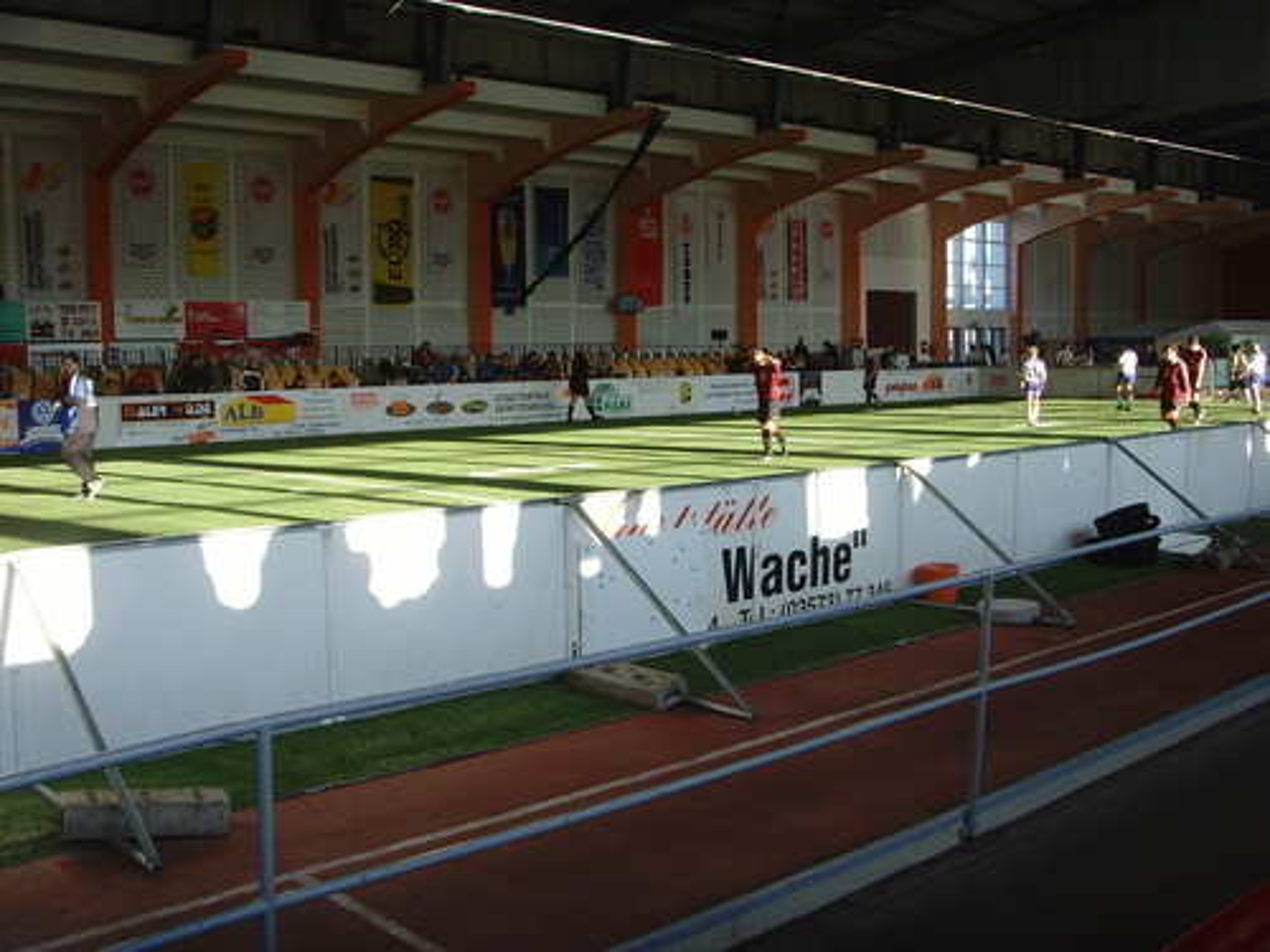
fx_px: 1431
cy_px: 476
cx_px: 635
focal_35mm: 39
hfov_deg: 47.9
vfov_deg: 36.8
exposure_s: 1/90
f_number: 3.5
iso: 80
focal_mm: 6.6
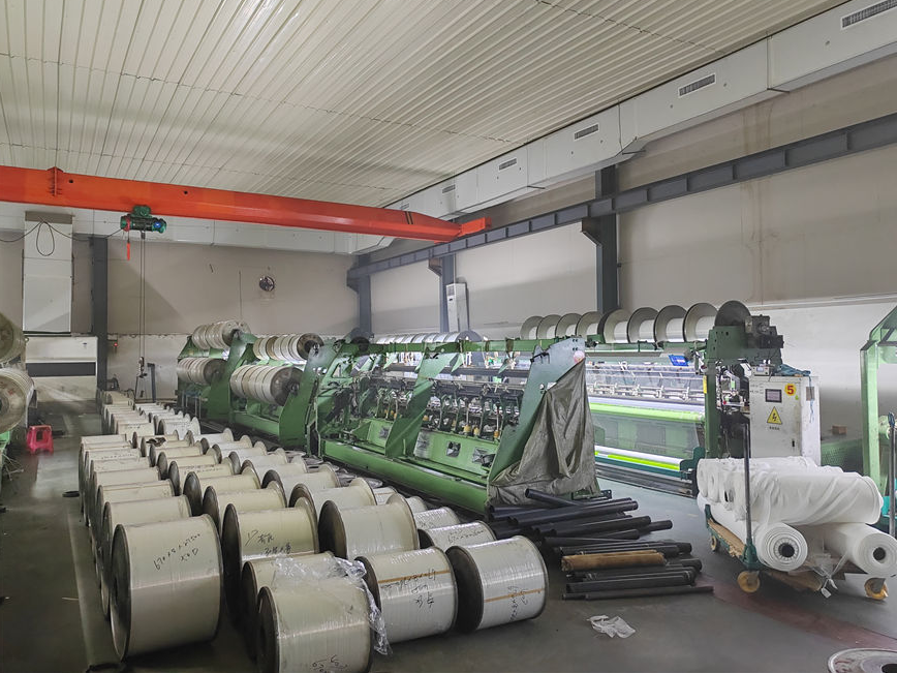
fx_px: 726
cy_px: 325
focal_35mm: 28
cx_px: 461
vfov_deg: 49.7
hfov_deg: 63.4
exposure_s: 1/33
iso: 1000
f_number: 1.9
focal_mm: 5.52
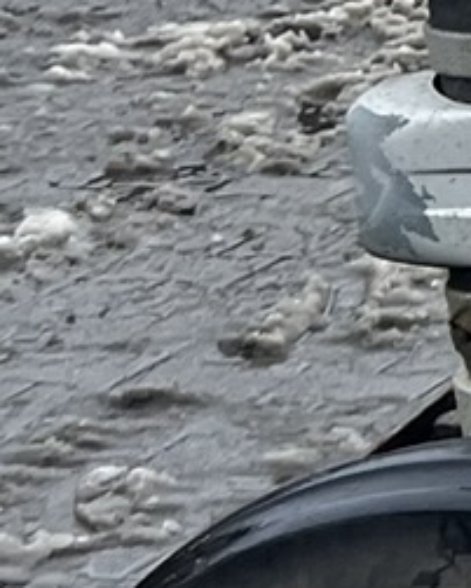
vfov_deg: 9.2
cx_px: 1947
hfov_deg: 6.1
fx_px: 3605
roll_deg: -2.6
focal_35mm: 207
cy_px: -91
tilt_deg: -11.7
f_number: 1.5
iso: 64
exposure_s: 1/121
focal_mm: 5.7
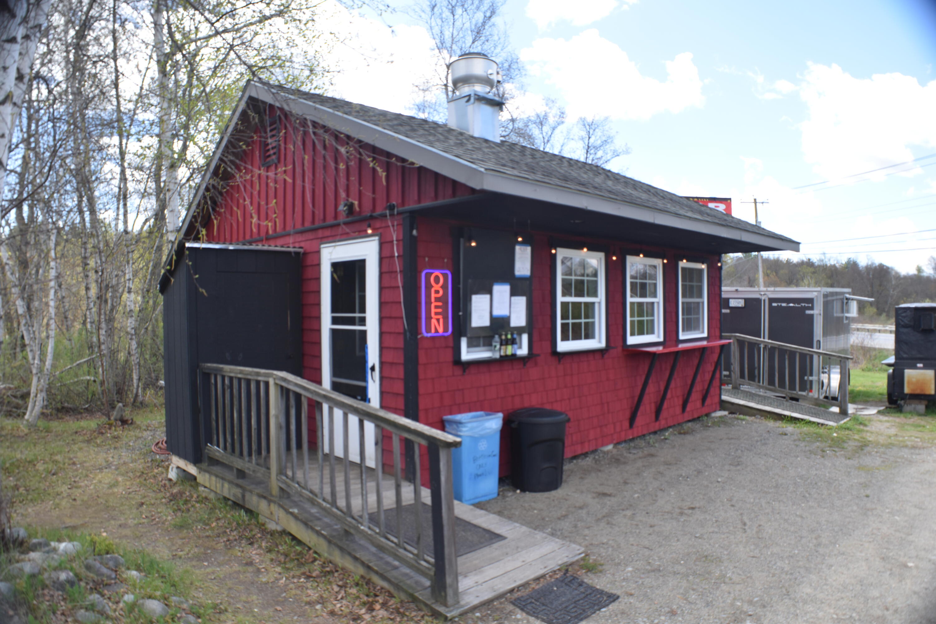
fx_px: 819
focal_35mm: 32
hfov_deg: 59.5
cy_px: 312
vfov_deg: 41.7
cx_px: 468
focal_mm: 21
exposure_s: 1/250
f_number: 6.3
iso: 200
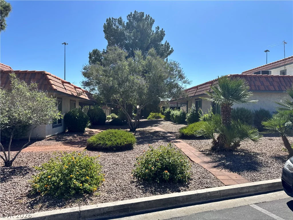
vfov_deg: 56.8
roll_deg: +1.0
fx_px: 203
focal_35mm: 24
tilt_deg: -1.1
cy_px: 110
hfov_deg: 71.6
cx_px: 146
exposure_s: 1/4950
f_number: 1.78
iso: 80
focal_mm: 6.76
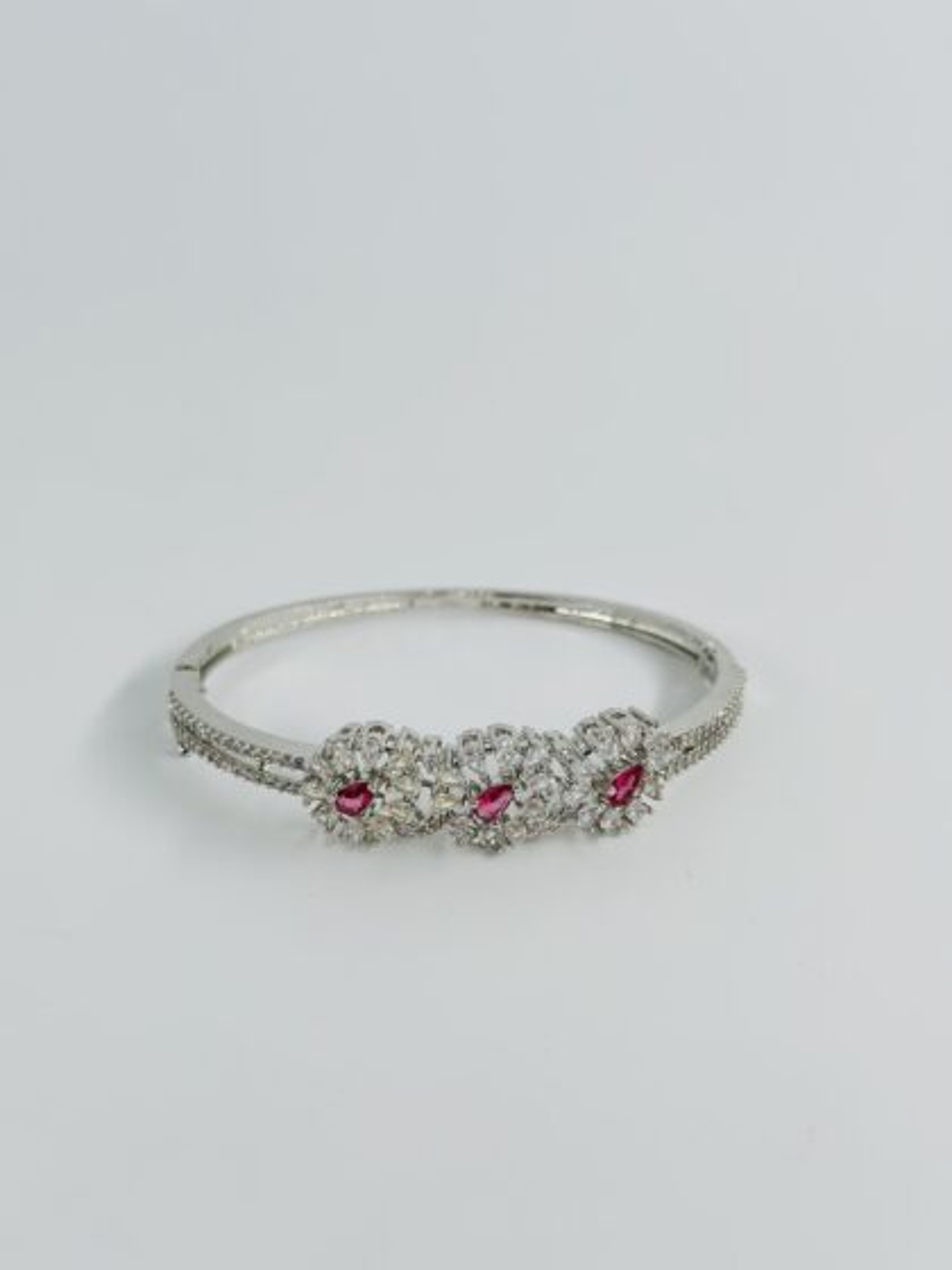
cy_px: 635
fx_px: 1760
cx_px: 476
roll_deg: -0.8
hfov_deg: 30.3
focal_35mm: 48
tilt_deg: -29.3
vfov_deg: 39.7
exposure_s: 1/1916
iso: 80
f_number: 1.78
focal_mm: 6.86
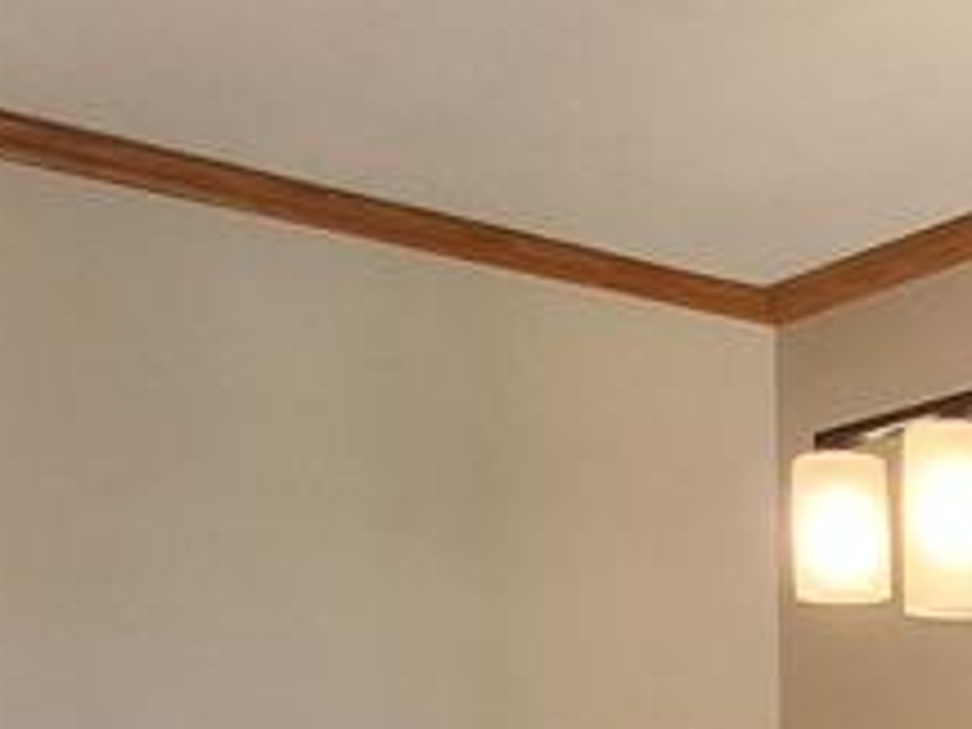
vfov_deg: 17.2
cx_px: 1192
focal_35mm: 76
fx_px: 2134
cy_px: 1143
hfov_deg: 23.3
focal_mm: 1.64
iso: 100
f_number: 2.2
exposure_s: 1/40
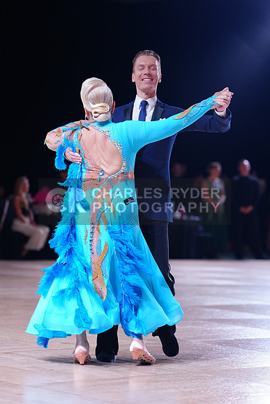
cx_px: 135
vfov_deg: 17.8
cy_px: 202
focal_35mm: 115
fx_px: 1293
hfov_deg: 11.9
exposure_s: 1/500
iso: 1000
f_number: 2.8
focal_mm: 115
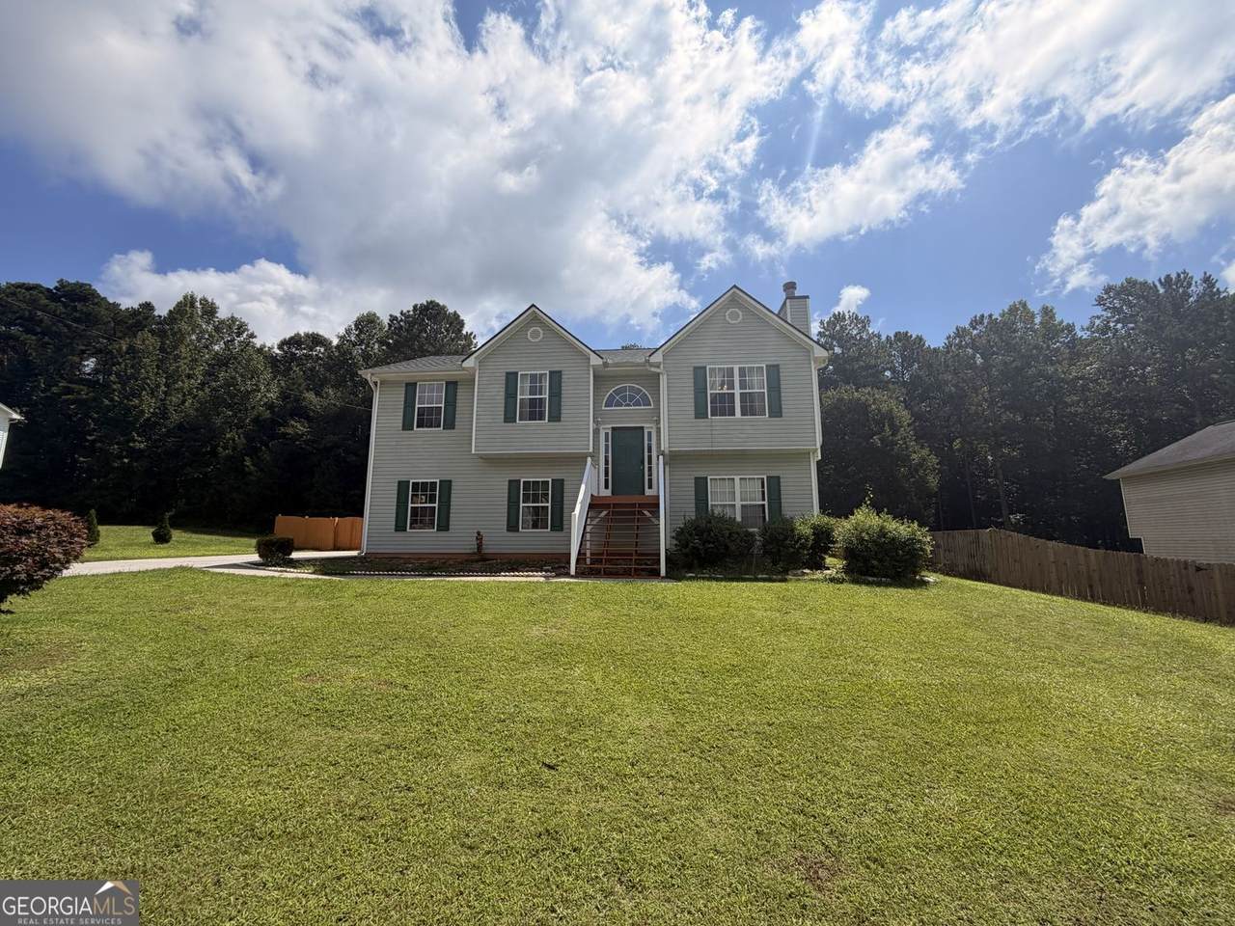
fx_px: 499
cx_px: 618
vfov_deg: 85.7
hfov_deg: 102.1
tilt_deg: +9.3
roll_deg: +0.1
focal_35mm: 14
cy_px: 463
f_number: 2.2
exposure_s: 1/1572
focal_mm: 2.22
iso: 20
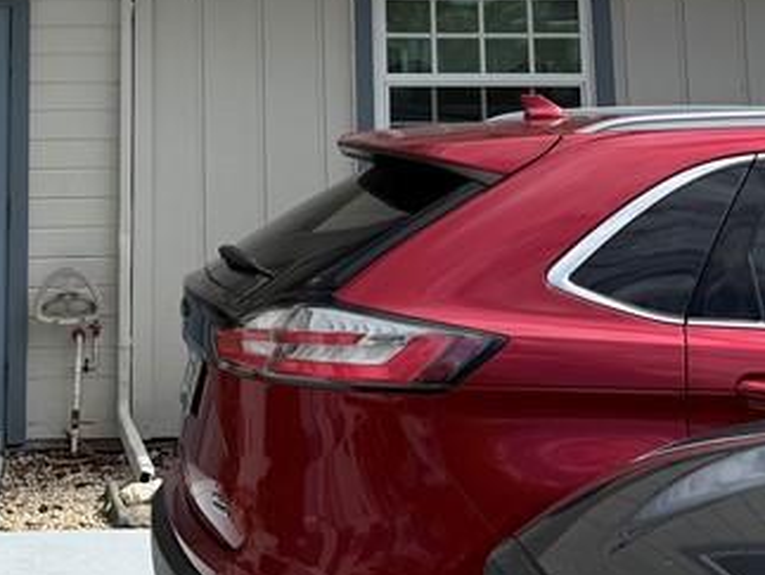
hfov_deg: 25.3
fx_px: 1681
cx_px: 180
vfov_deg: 18.3
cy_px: -130
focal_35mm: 76
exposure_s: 1/5319
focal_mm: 6.76
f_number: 1.78
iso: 80
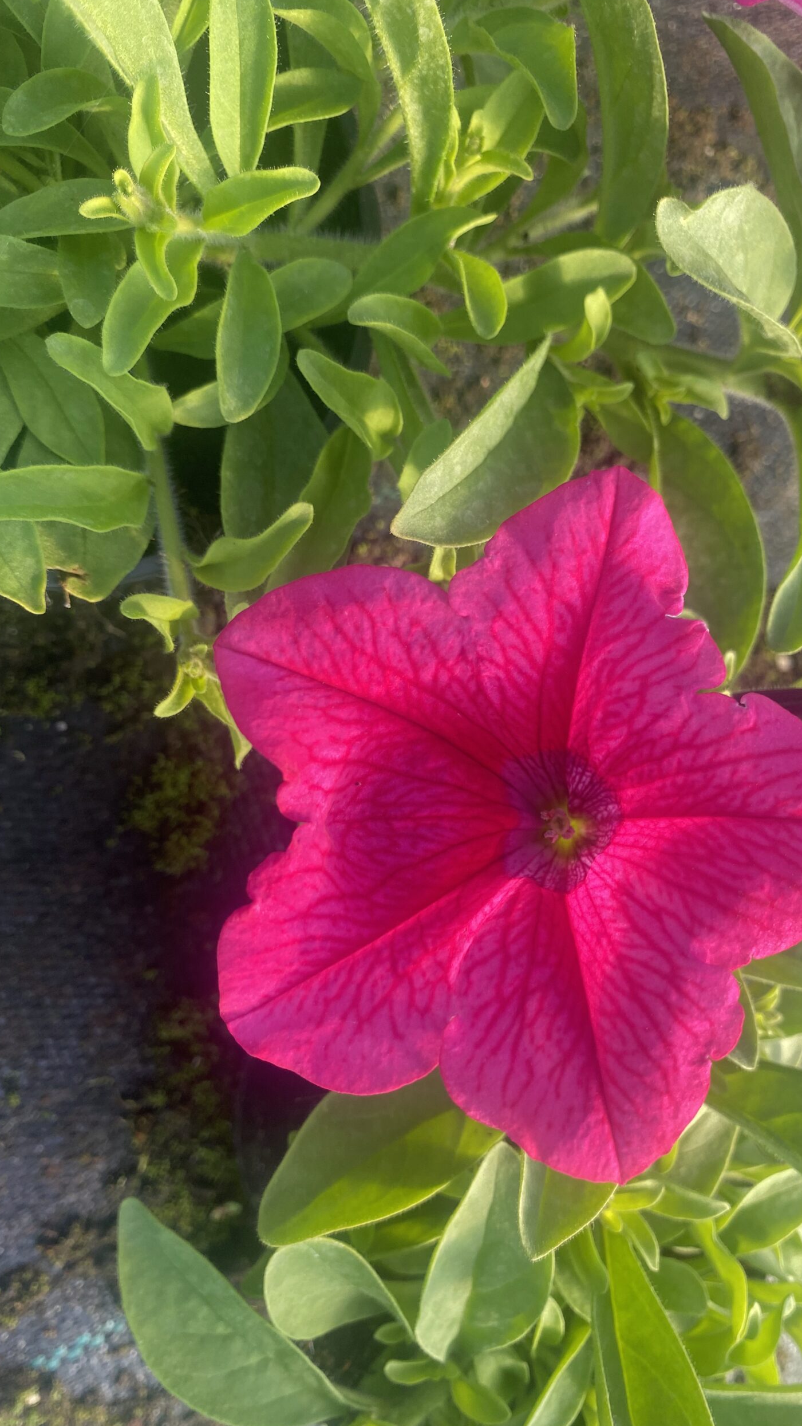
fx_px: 1058
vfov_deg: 67.9
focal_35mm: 28
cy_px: 724
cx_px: 398
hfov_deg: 41.5
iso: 32
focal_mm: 4.25
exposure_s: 1/332
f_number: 1.8
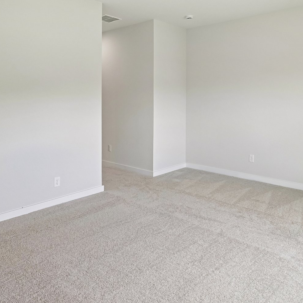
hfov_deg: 57.1
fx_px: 277
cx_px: 172
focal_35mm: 28
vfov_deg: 56.0
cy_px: 99
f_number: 8
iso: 400
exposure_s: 1/60
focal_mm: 16
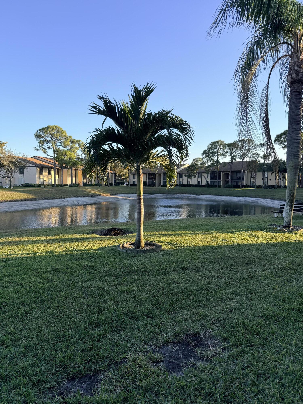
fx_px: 280
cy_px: 202
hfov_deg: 56.8
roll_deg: +0.0
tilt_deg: -4.8
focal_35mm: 24
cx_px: 152
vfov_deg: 71.6
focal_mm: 6.76
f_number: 1.78
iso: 80
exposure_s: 1/1271
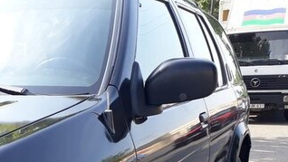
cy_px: 204
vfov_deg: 18.5
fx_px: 466
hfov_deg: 32.4
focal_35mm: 61
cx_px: 22
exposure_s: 1/297
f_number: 1.9
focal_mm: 3.6
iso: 40
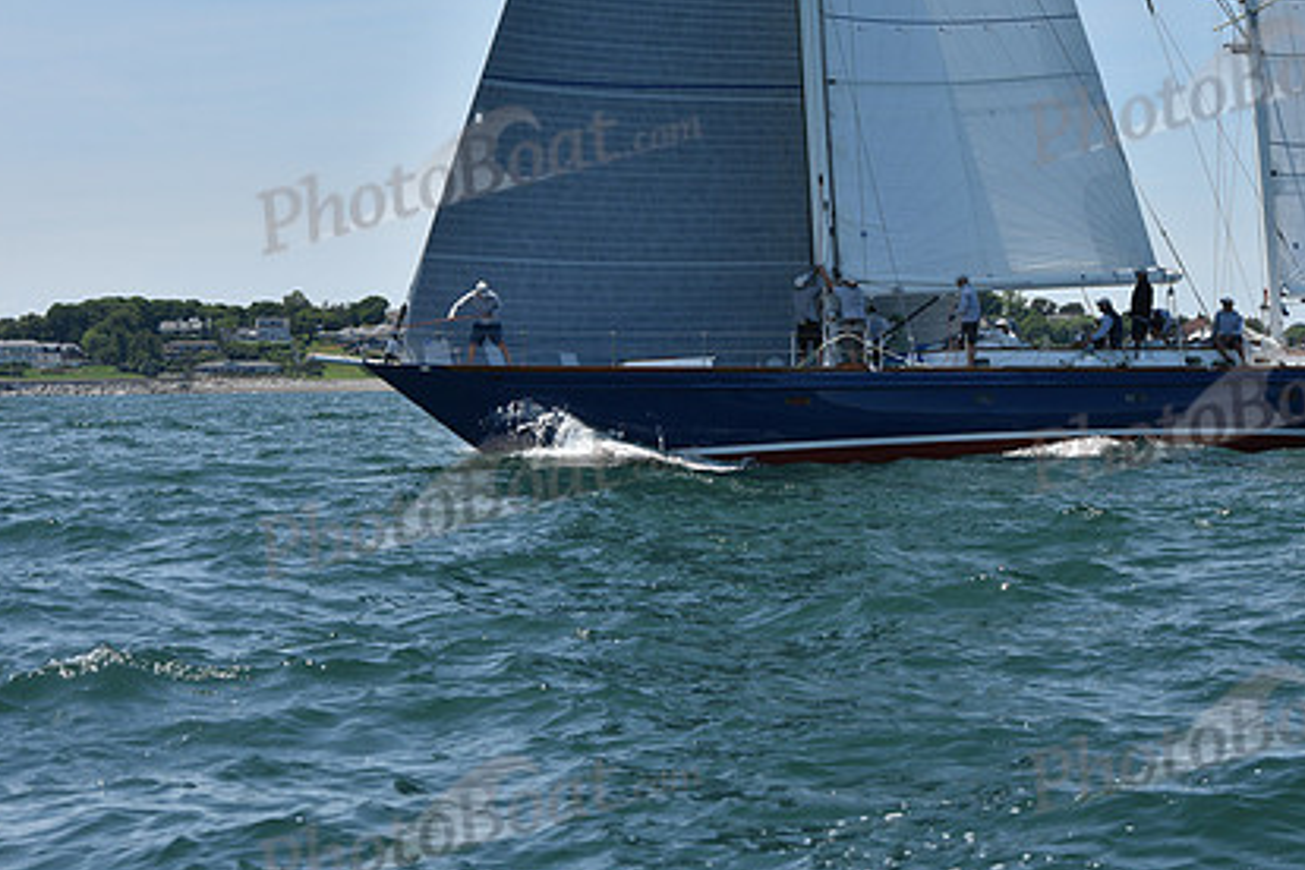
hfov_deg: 20.7
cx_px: 867
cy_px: 292
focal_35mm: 98
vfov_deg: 13.9
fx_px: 3552
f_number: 8
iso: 250
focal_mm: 70
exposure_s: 1/1000
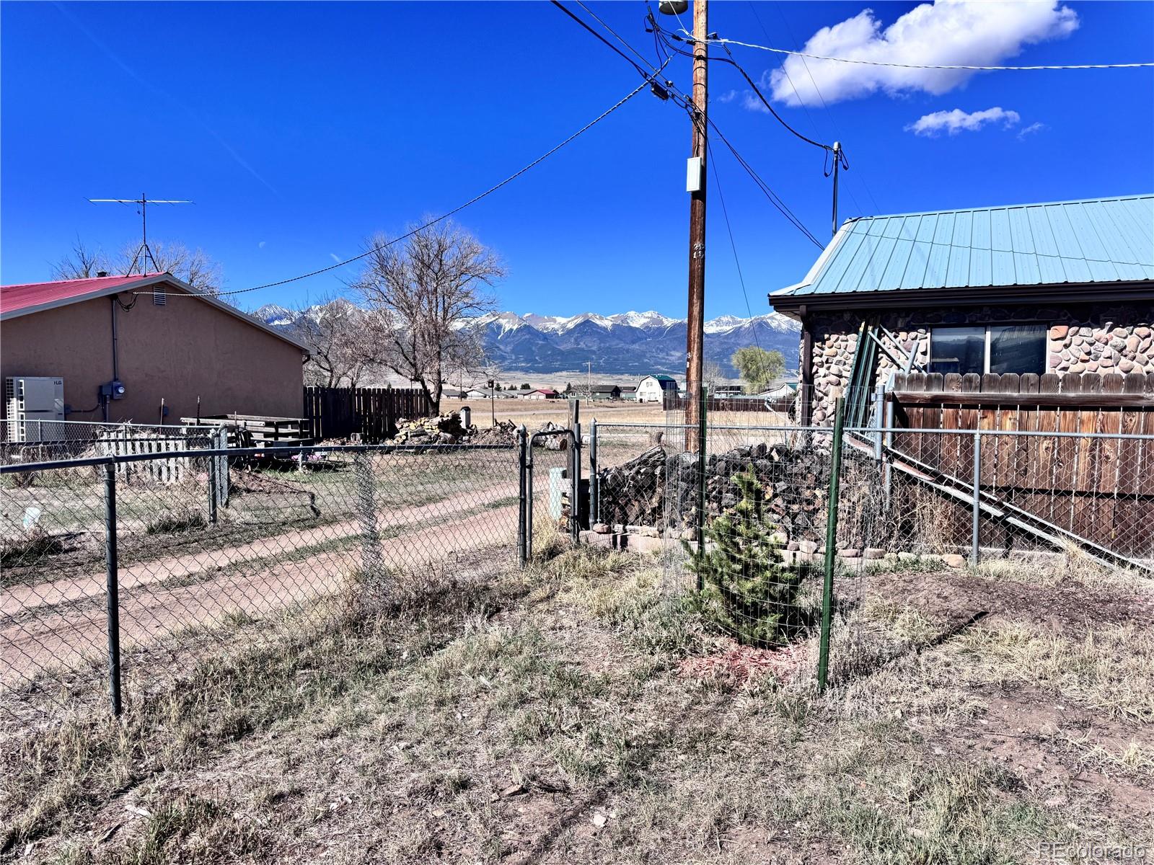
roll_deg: +1.3
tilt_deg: -5.9
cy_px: 432
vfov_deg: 56.8
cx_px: 577
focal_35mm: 24
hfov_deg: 71.6
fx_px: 800
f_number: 1.78
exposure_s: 1/5348
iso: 80
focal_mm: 6.76
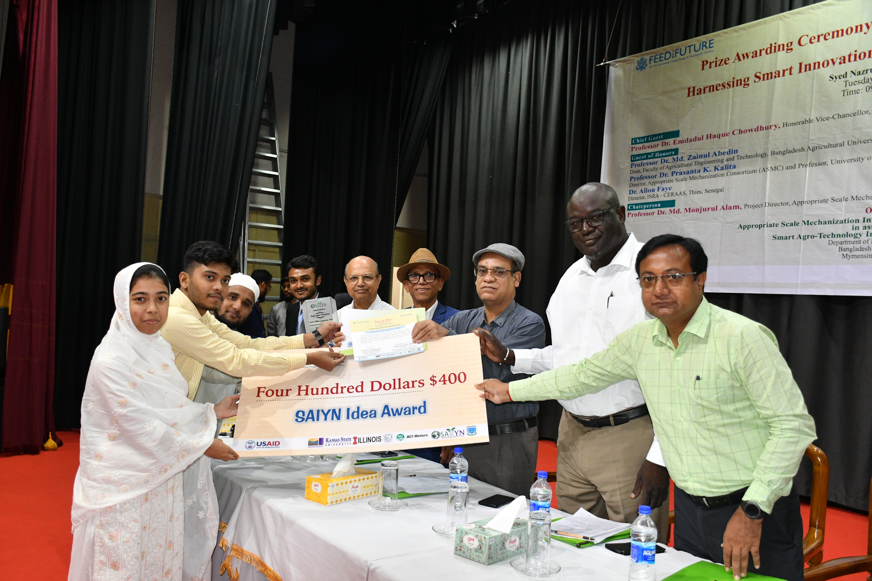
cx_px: 436
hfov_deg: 61.9
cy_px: 290
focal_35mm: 30
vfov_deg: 43.6
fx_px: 727
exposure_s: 1/60
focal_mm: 20
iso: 1600
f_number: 4
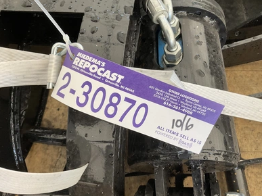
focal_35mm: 30
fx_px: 227
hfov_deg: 60.0
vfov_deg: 46.8
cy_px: 100
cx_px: 134
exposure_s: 1/122
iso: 40
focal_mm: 3
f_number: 1.8
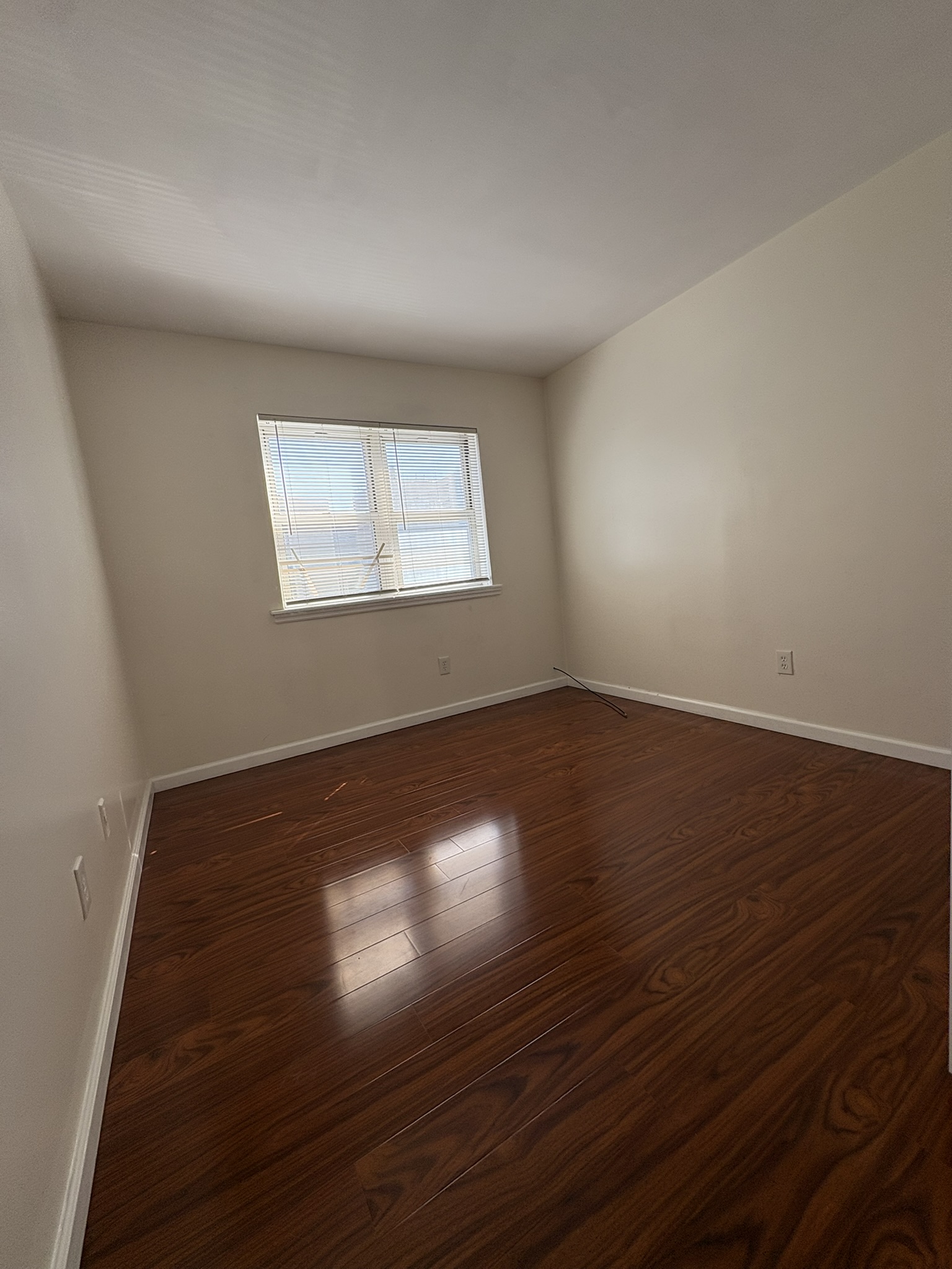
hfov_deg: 85.7
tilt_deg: -6.1
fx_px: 513
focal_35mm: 14
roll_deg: +5.2
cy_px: 634
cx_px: 476
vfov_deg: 102.1
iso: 64
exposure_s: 1/260
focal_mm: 2.22
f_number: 2.2
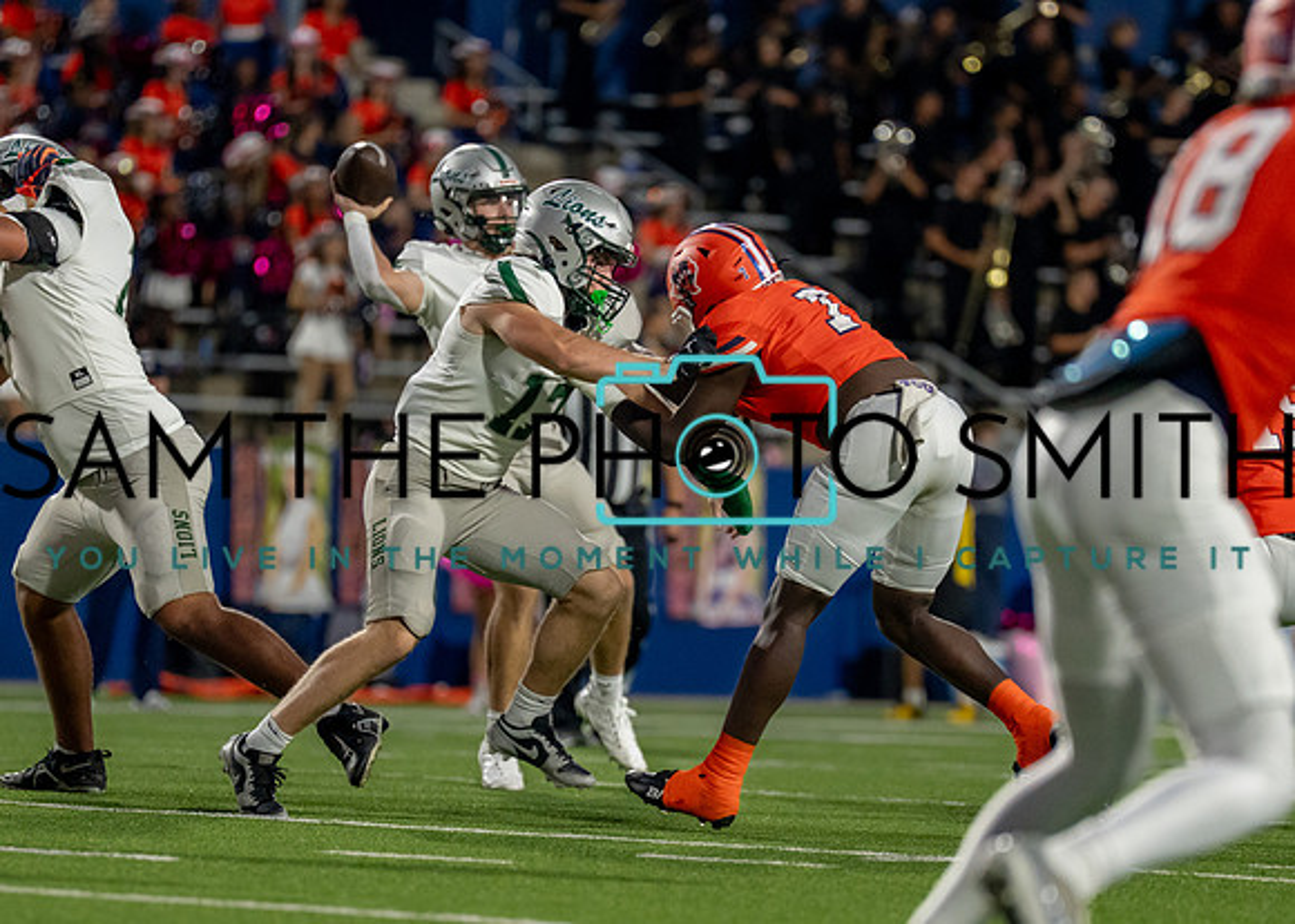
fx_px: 13278
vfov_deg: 4.0
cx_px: 707
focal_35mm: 361
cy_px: 586
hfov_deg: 5.6
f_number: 2.8
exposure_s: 1/1600
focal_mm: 200
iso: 2000
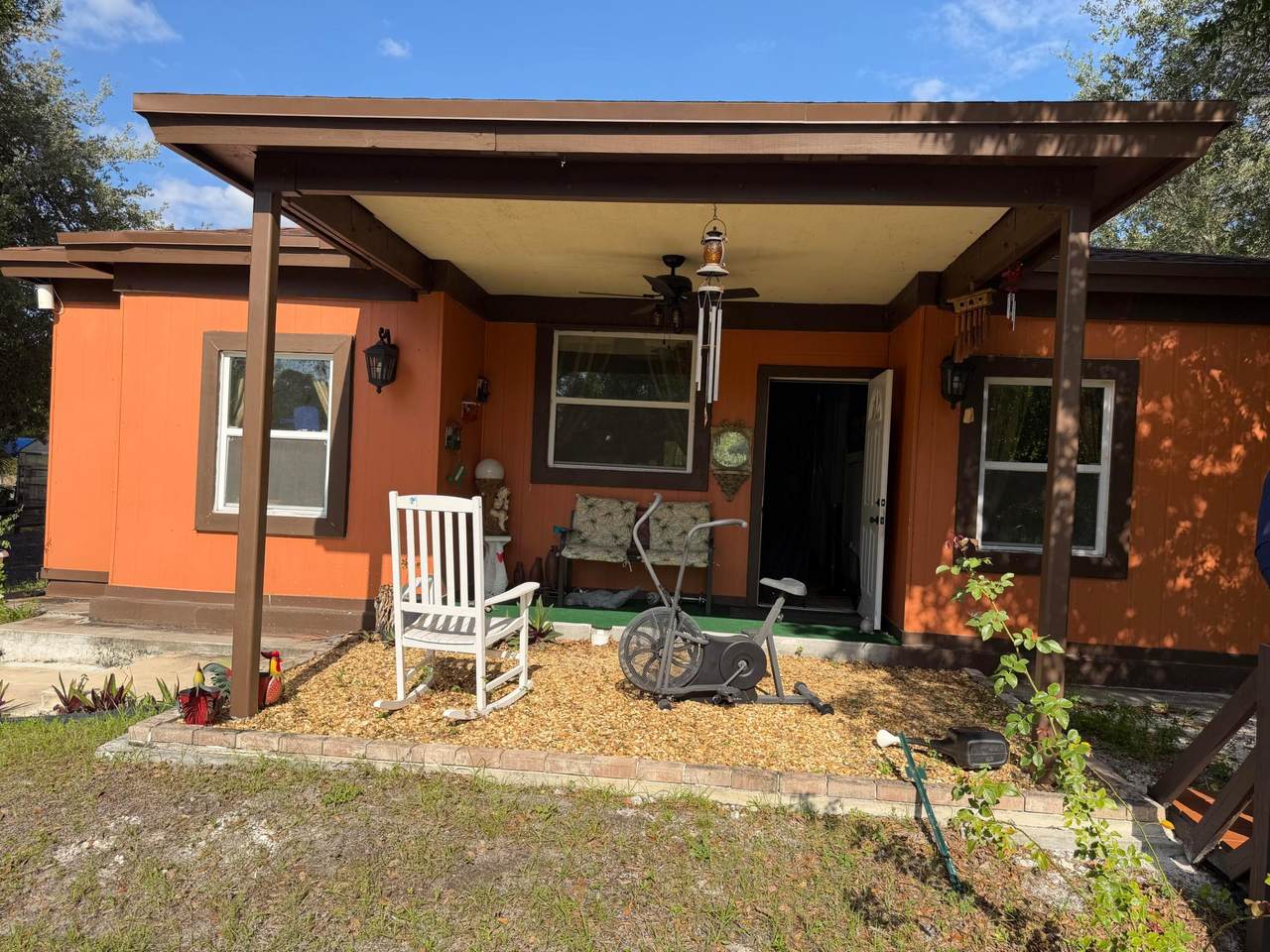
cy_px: 476
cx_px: 635
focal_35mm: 24
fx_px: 881
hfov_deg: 71.6
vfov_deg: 56.8
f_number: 1.78
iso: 80
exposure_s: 1/3145
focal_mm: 6.76
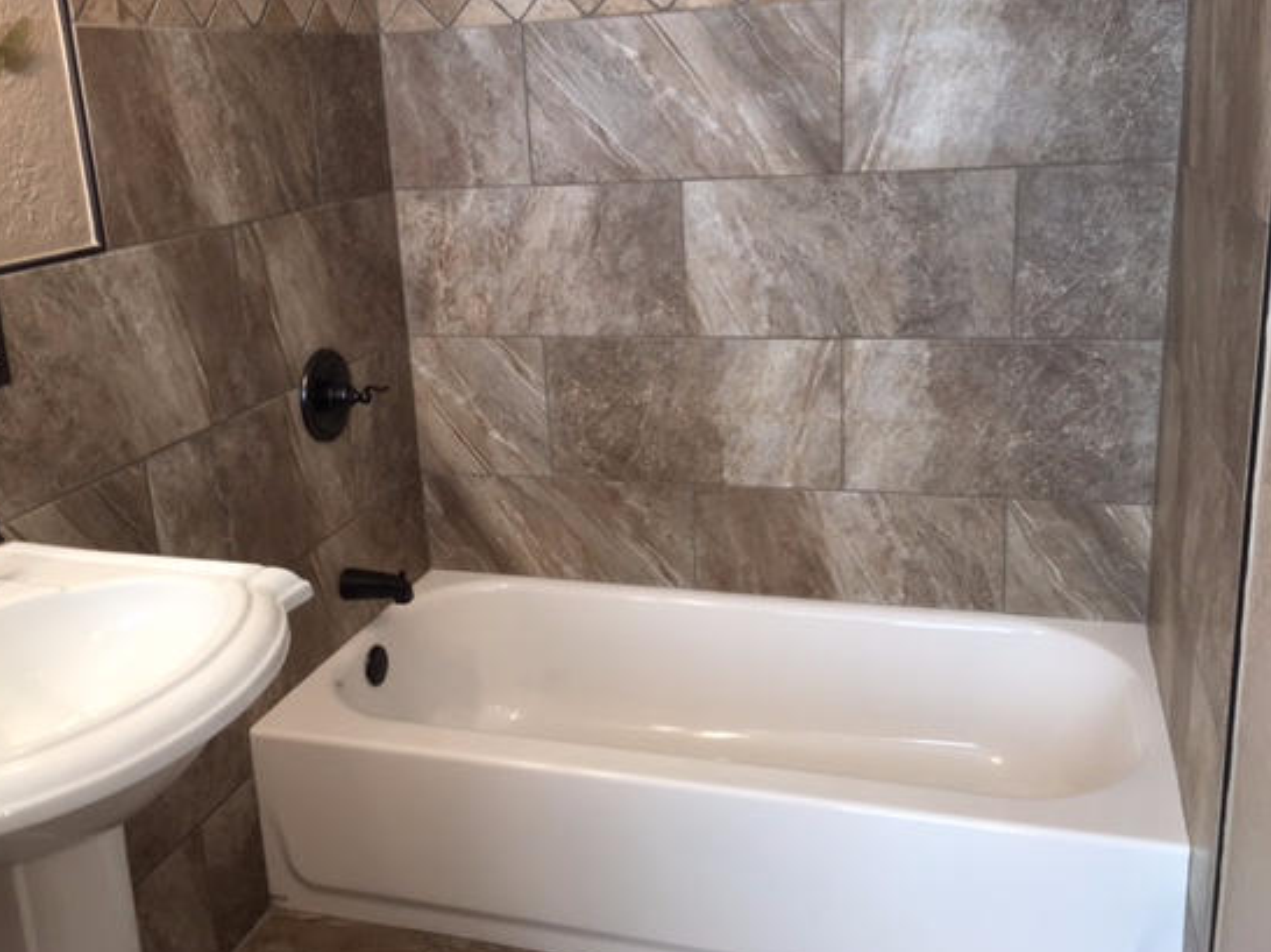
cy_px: 426
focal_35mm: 34
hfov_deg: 53.9
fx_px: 1248
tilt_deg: -13.6
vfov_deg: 41.7
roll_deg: +3.2
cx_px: 582
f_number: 2.2
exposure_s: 1/30
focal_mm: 4.15
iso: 32
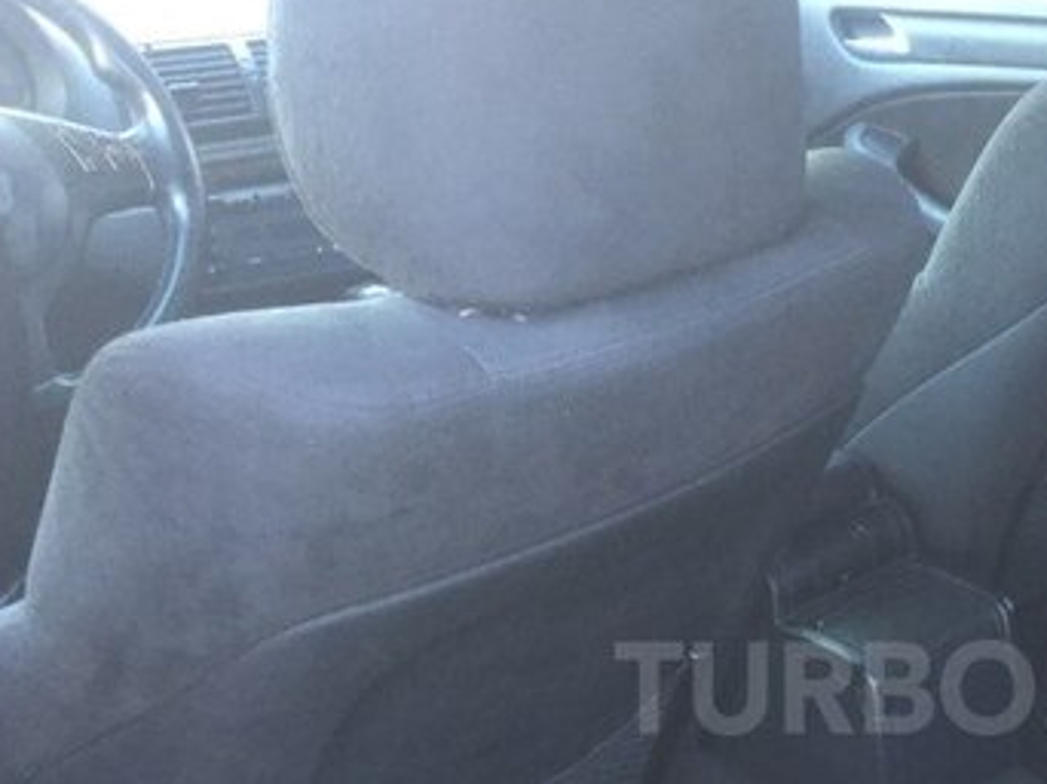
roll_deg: -1.2
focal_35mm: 56
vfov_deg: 25.4
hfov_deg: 32.8
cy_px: 688
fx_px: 1693
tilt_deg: -29.1
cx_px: 928
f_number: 2.2
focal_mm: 4.15
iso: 160
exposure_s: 1/33
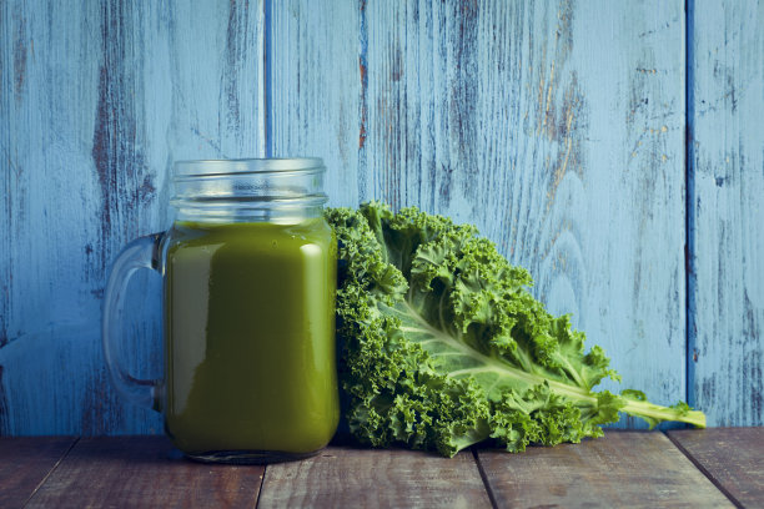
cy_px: 254
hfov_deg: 23.9
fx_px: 1804
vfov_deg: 16.1
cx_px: 382
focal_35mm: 85
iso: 64
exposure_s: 1/160
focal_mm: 85
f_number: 10
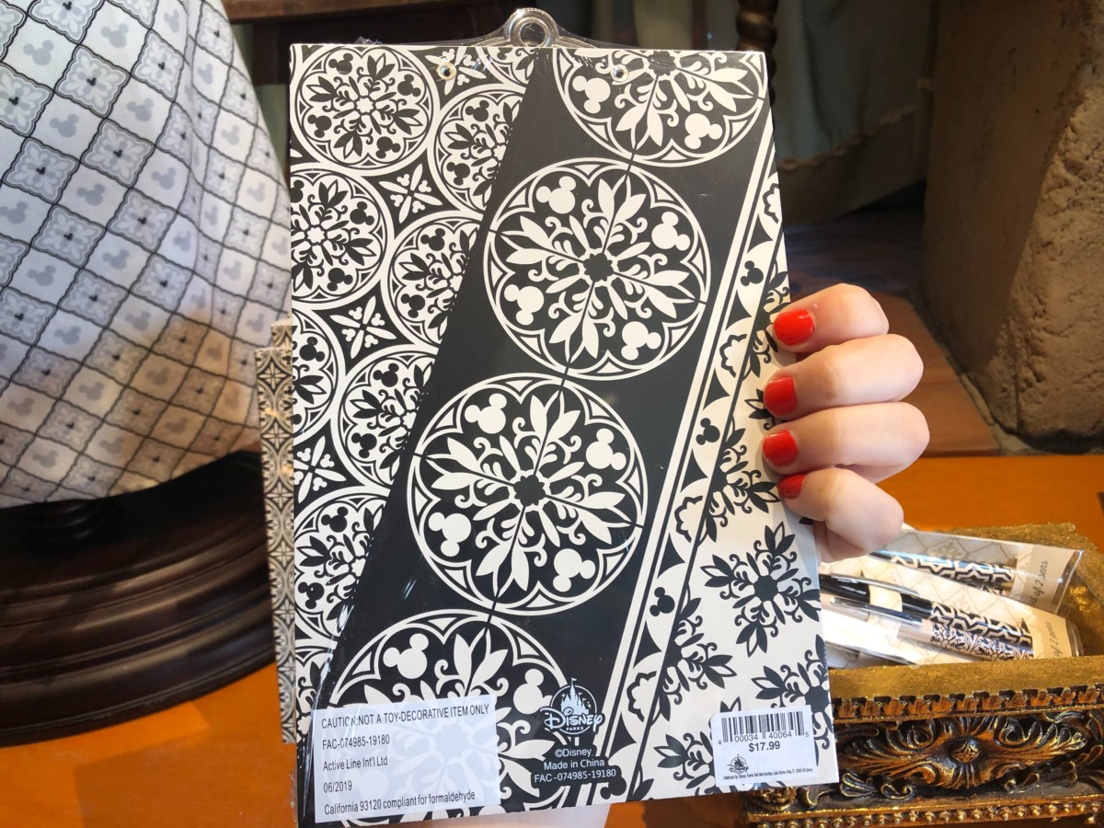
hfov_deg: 63.4
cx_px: 552
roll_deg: +5.2
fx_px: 893
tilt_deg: -26.1
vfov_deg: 49.7
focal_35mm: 28
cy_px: 414
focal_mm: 3.99
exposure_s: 1/24
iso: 32
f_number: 1.8
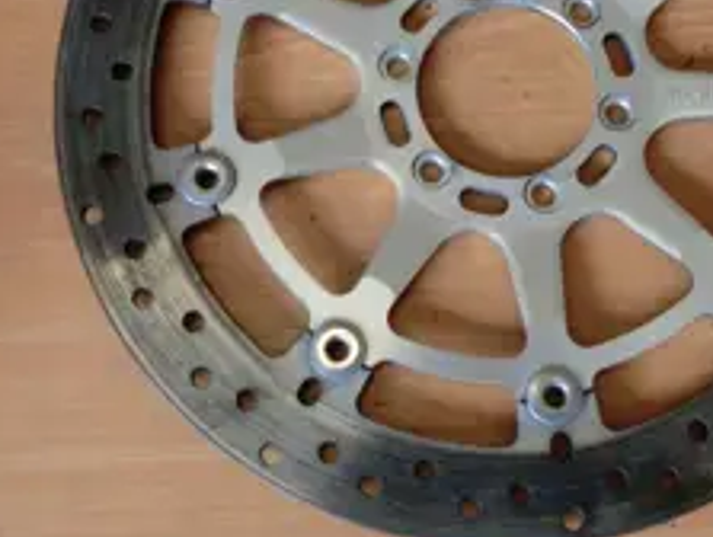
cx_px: 489
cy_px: 259
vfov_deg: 25.3
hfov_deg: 32.8
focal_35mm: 58
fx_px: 1197
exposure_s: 1/60
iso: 50
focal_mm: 4.9
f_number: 3.2
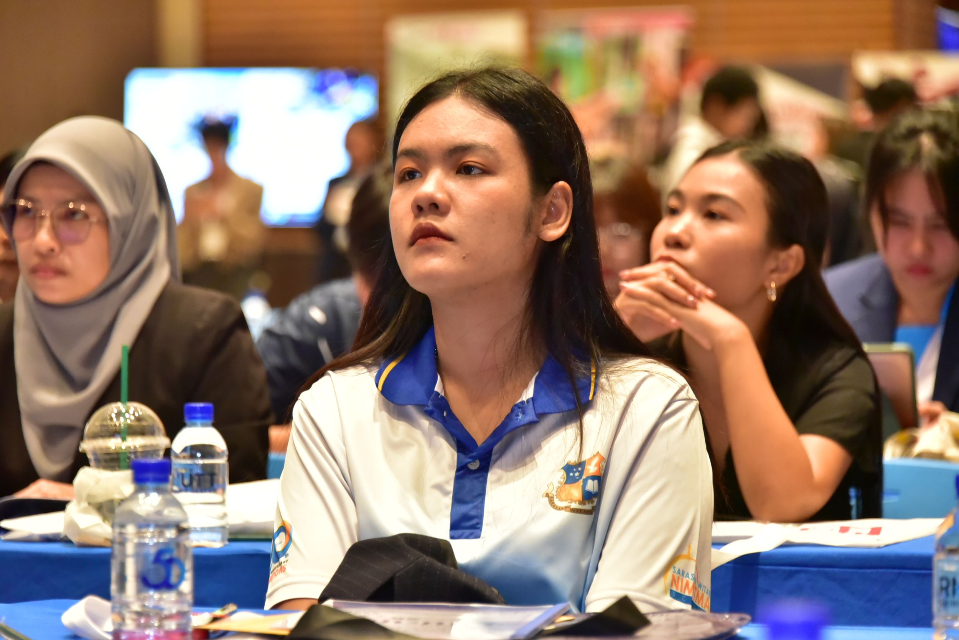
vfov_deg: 7.6
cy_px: 320
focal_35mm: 180
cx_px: 480
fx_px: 4797
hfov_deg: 11.4
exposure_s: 1/100
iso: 8000
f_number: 5.6
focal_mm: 180
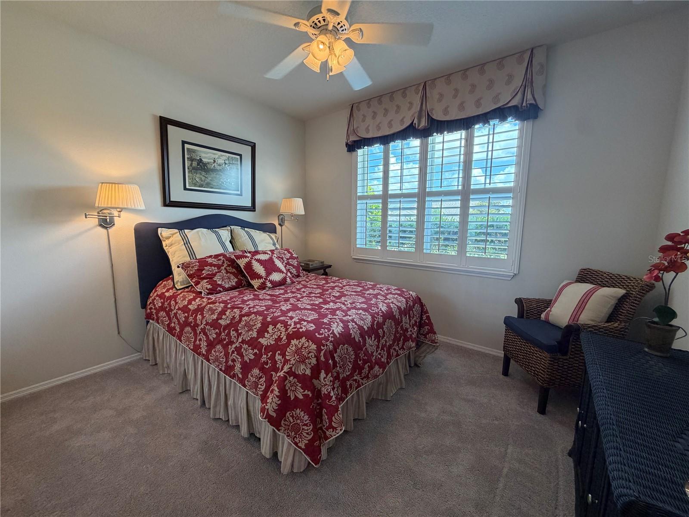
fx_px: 279
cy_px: 258
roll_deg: -0.6
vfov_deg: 85.7
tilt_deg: -7.6
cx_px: 344
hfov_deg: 102.1
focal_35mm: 14
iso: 200
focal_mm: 2.22
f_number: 2.2
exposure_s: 1/120
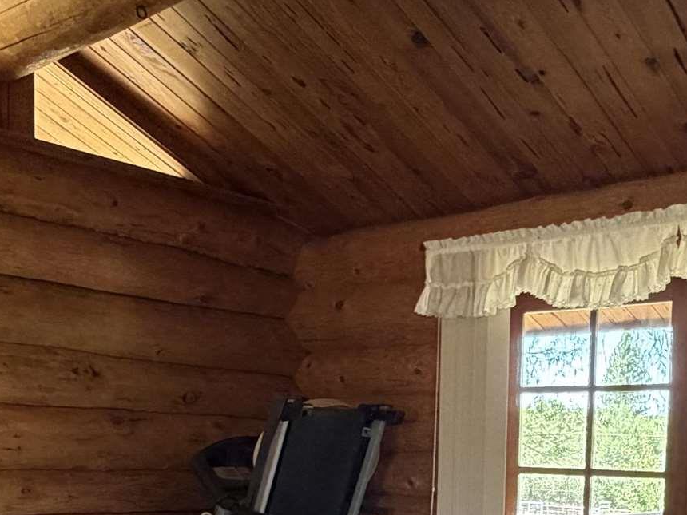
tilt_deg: -5.4
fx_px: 992
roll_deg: -1.5
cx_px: 443
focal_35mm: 50
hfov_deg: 37.9
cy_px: 535
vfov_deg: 27.2
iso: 320
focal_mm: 2.22
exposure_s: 1/79
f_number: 2.2
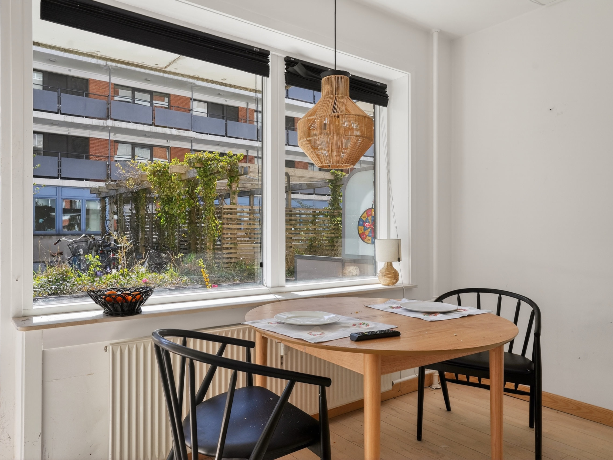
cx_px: 274
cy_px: 230
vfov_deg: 53.1
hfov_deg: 67.1
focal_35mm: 26
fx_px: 460
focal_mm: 24
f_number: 8
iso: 400
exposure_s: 1/125
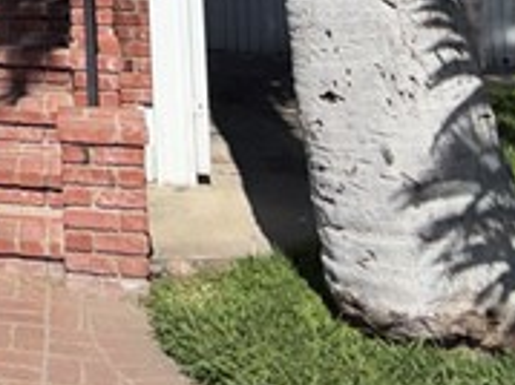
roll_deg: +0.1
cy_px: -342
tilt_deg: +8.6
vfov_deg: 15.4
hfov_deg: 21.2
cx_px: -224
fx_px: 1189
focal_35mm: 80
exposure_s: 1/2976
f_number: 2.2
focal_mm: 2.22
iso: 16
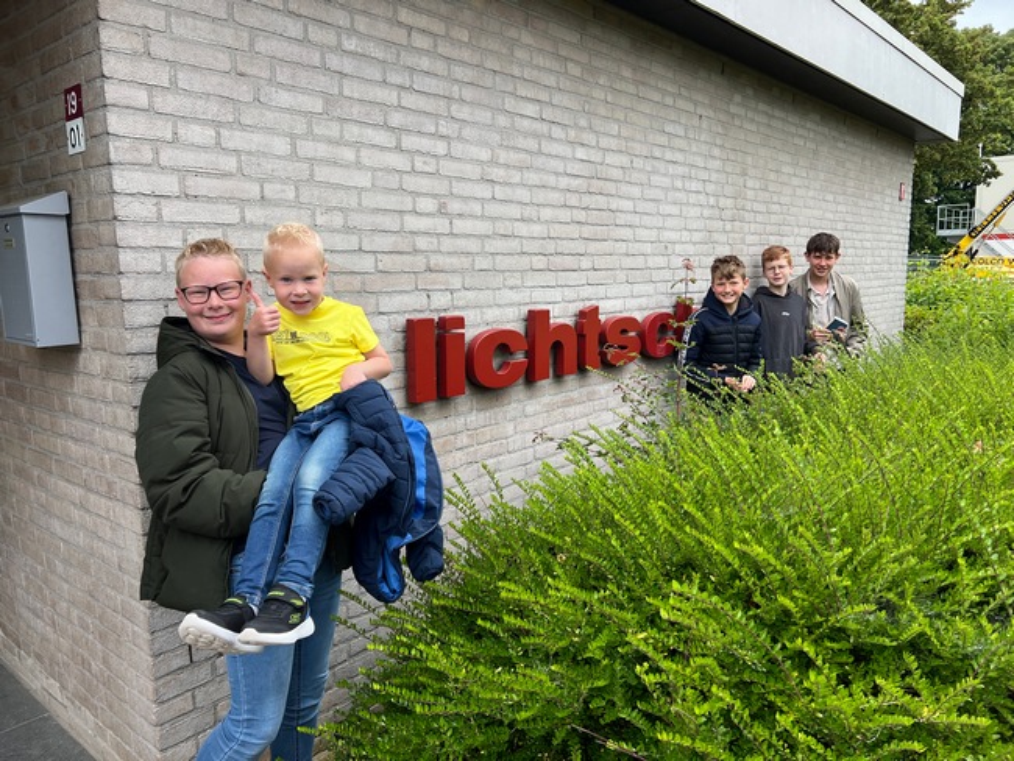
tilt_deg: -8.1
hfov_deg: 67.3
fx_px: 762
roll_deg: +2.0
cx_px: 507
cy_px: 380
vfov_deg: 53.1
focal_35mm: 26
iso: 50
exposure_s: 1/372
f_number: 1.5
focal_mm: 5.7
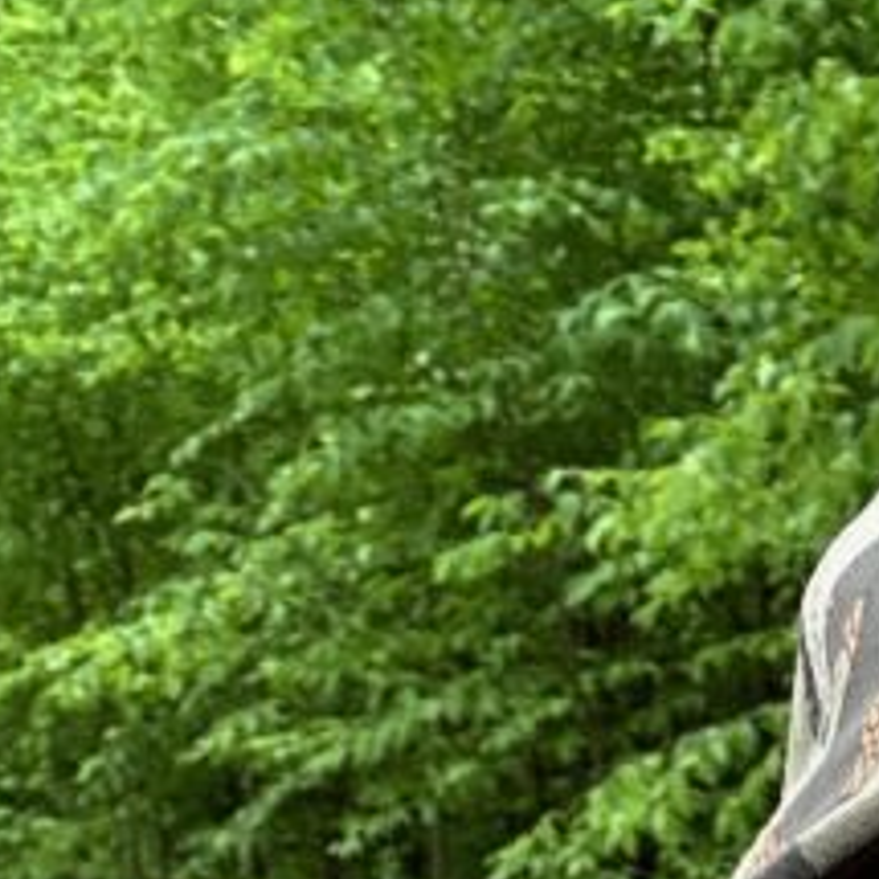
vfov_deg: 11.9
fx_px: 3620
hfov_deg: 13.8
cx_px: 470
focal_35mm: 126
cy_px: 1909
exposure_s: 1/121
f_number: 1.9
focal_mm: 2.69
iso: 50
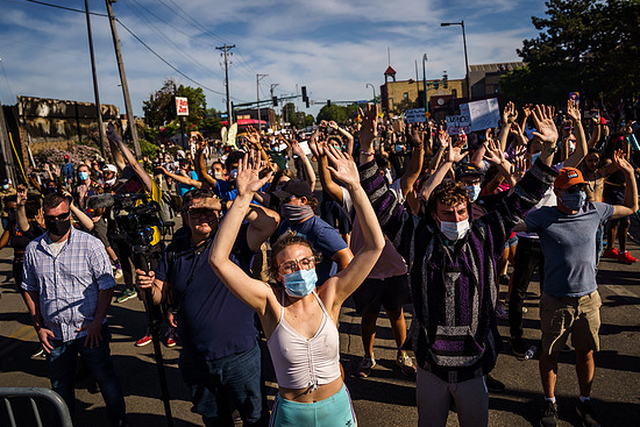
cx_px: 336
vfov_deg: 47.9
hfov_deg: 67.3
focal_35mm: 27
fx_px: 480
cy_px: 196
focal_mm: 24
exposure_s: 1/3200
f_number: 4
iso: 200
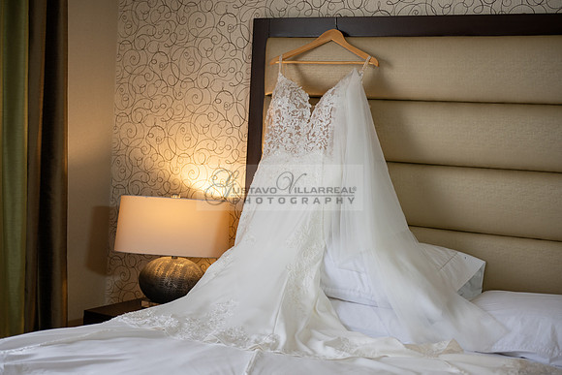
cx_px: 281
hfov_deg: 33.4
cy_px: 188
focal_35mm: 60
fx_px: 937
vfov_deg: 22.6
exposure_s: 1/200
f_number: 3.2
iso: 400
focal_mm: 60
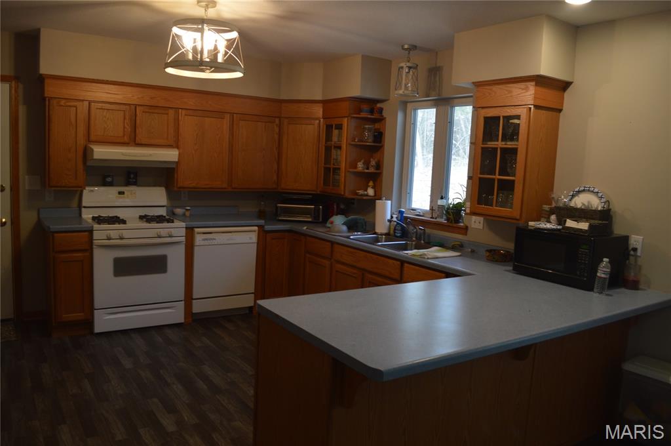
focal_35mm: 27
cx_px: 336
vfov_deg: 47.8
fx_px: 503
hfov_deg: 67.4
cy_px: 223
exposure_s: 1/80
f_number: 4.5
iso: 400
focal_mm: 18
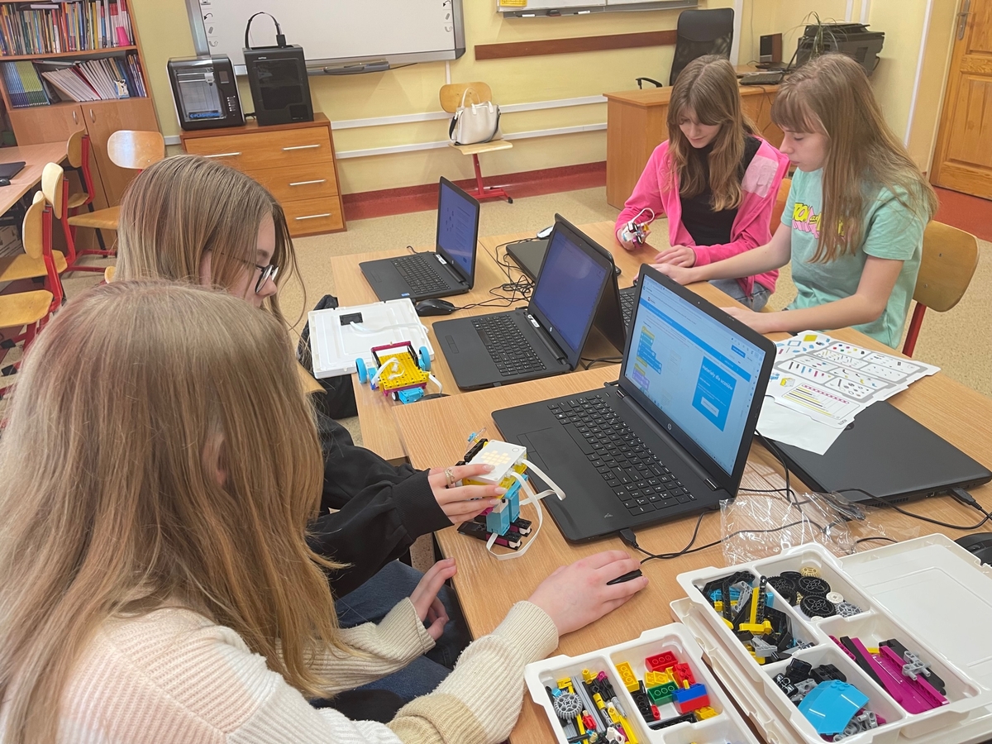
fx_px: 745
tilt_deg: -26.7
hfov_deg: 67.3
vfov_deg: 53.1
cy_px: 372
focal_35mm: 26
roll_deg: +3.2
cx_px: 496
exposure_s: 1/50
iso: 80
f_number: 1.6
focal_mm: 5.1
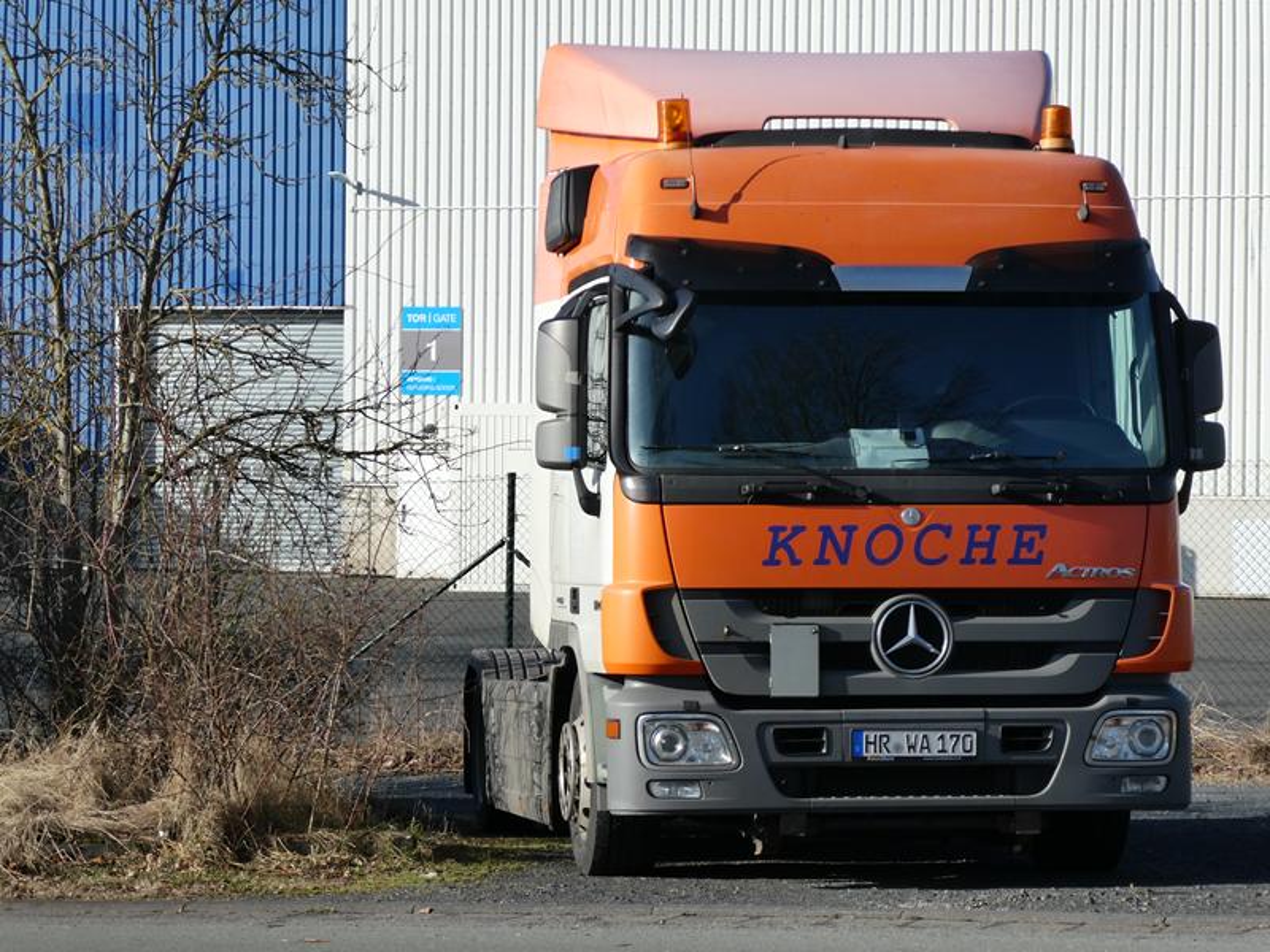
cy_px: 476
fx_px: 3889
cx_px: 635
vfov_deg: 14.0
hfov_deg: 18.5
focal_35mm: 106
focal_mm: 19
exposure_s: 1/400
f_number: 5.1
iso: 80
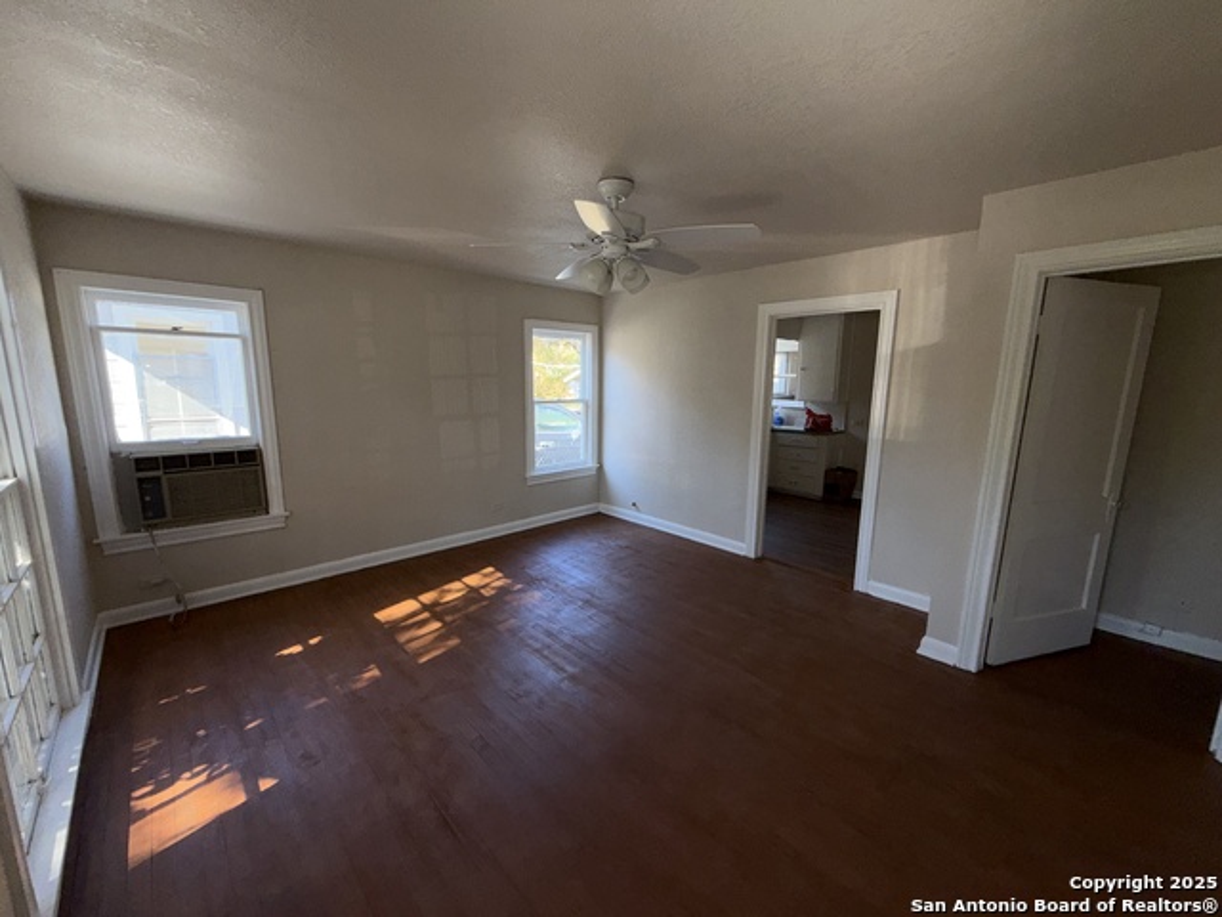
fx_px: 494
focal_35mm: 14
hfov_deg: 102.1
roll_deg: -0.5
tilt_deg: -9.6
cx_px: 611
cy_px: 458
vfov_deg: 85.7
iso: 40
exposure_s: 1/121
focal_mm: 2.22
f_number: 2.2
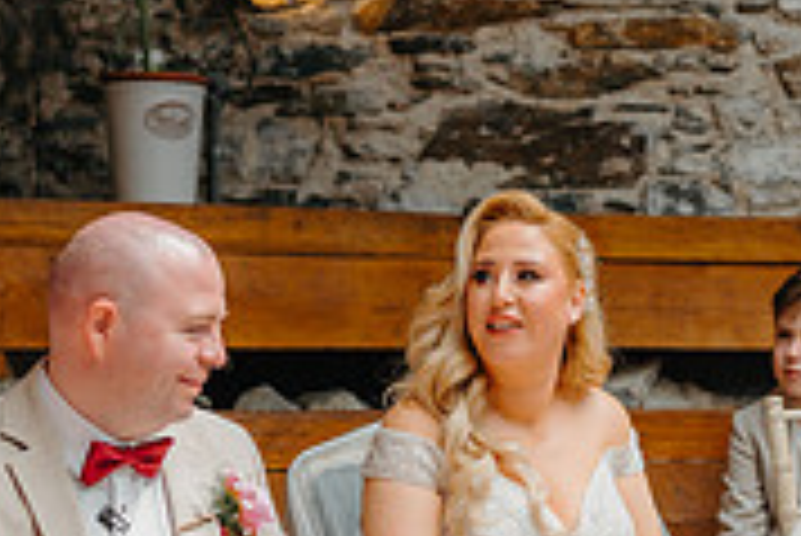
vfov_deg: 12.0
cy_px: 484
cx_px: 693
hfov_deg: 17.7
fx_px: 2538
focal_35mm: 114
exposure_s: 1/640
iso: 100
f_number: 2
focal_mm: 35
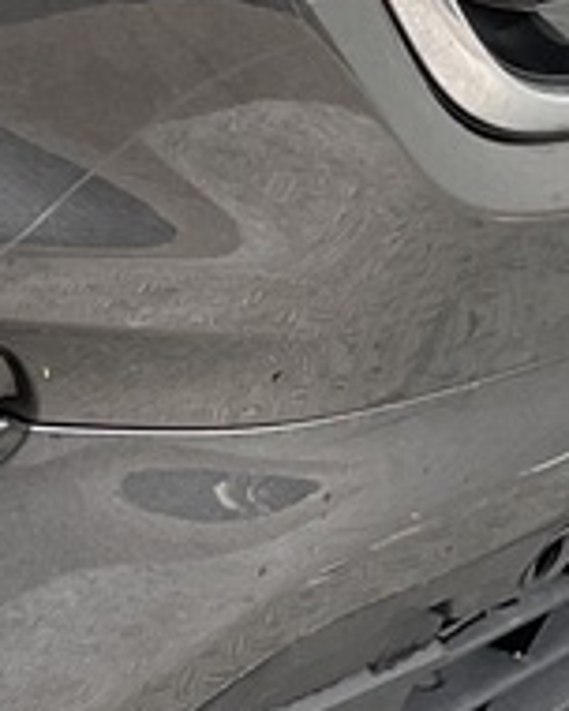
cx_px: -775
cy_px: 101
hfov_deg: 9.3
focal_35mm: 150
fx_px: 3158
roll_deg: -2.5
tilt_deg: -14.4
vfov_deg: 12.8
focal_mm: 3
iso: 32
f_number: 1.8
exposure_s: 1/100
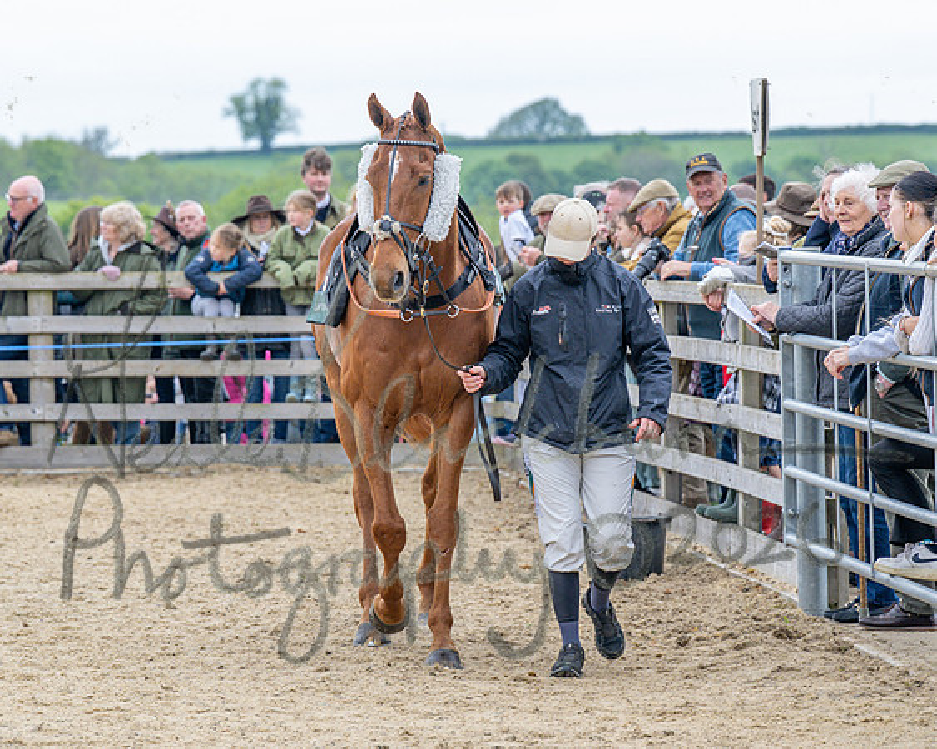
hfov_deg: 8.8
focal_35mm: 221
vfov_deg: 7.0
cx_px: 430
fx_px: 6119
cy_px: 375
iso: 400
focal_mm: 110
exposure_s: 1/640
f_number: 4.5
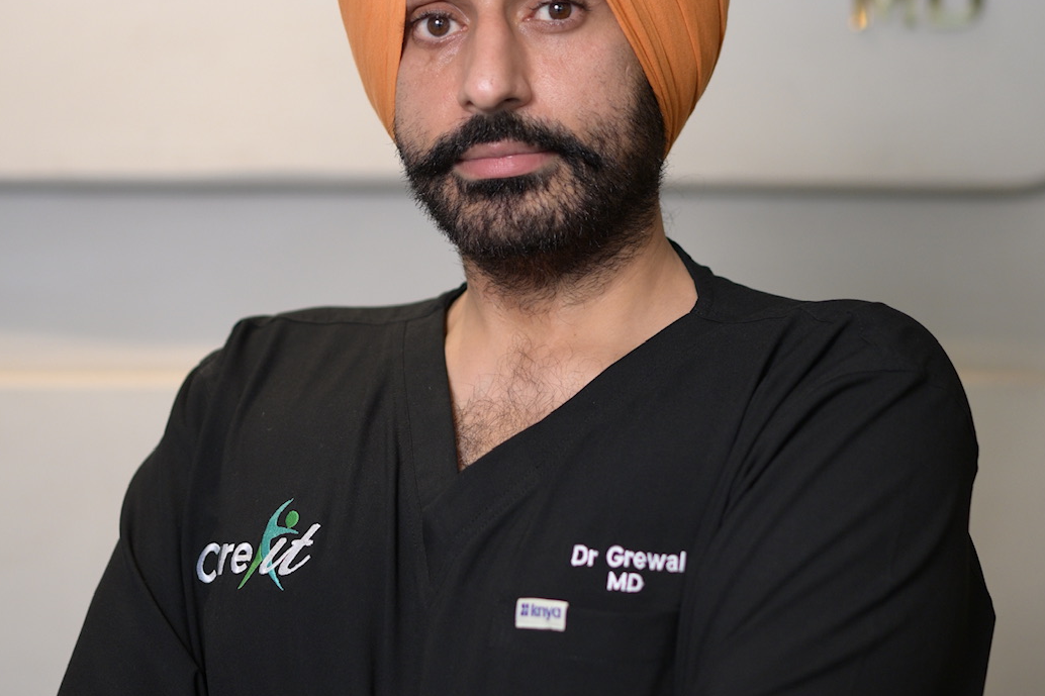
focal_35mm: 78
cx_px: 510
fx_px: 2264
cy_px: 318
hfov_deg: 26.0
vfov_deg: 17.5
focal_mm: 35
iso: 320
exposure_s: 1/320
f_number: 1.8
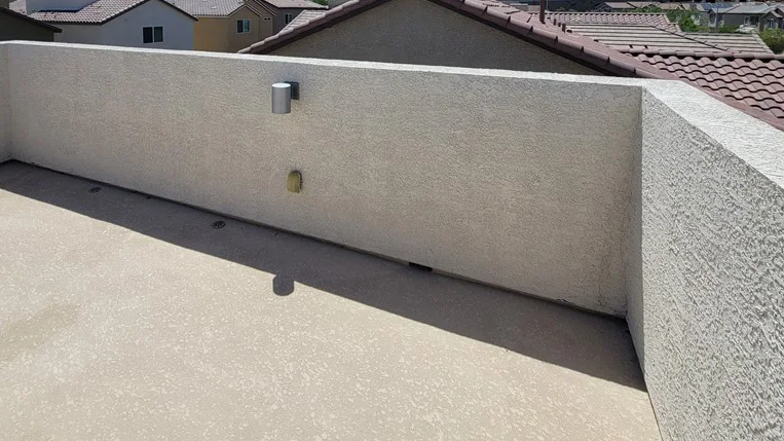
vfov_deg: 51.8
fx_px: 395
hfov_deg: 88.9
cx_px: 333
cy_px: 48
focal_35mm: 19
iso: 64
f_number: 2.2
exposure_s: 1/3059
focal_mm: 2.2
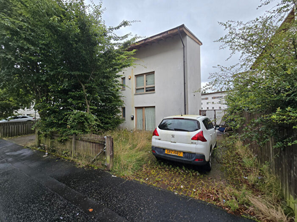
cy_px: 111
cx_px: 148
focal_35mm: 13
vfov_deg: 89.9
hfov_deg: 106.2
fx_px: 112
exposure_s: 1/713
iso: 50
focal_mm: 2.2
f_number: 2.2
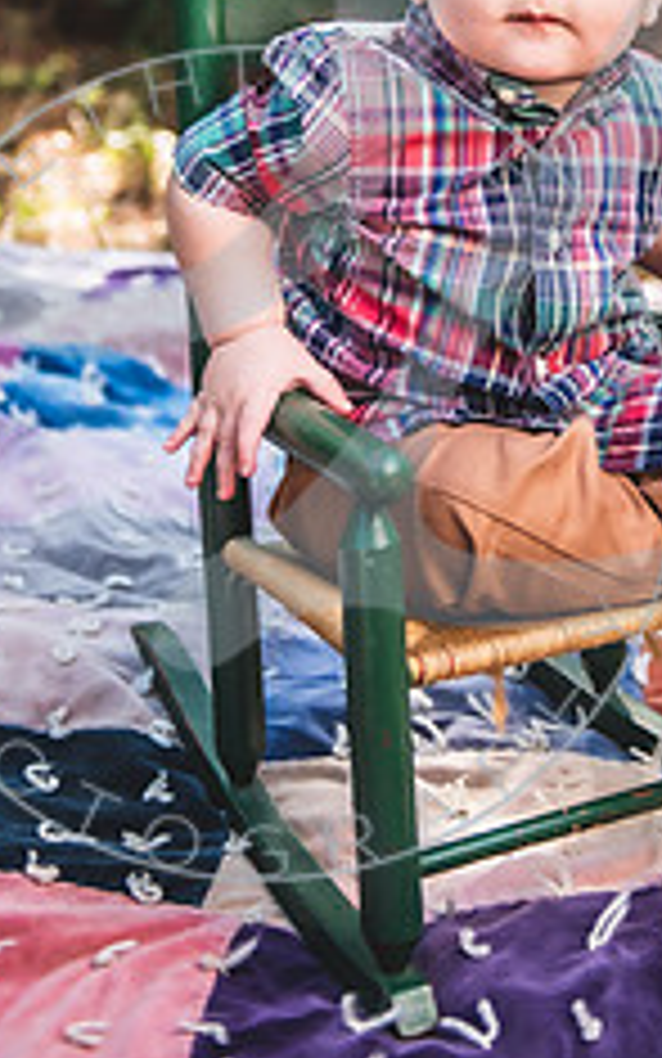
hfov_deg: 15.2
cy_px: 122
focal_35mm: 86
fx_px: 2481
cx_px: 464
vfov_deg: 23.5
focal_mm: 44
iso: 100
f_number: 2.8
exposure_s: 1/160
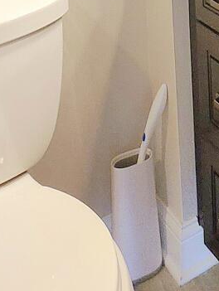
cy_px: -219
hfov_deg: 18.6
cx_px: 280
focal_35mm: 74
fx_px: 623
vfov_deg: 19.9
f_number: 2.2
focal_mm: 1.74
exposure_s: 1/60.2
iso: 160
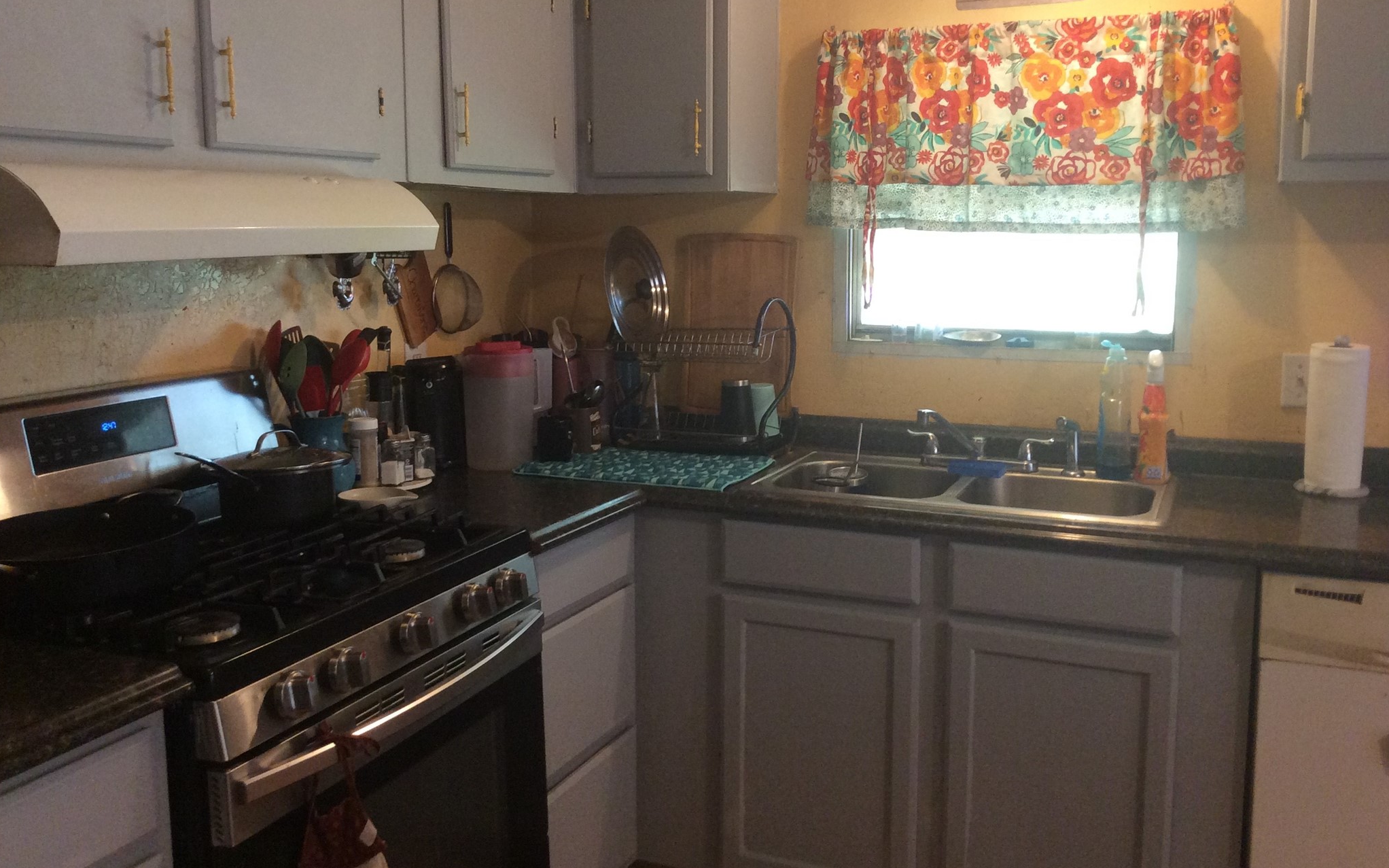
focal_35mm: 34
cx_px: 694
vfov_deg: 37.2
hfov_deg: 56.7
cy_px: 377
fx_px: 1287
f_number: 2.4
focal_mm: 3.3
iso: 125
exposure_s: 1/24
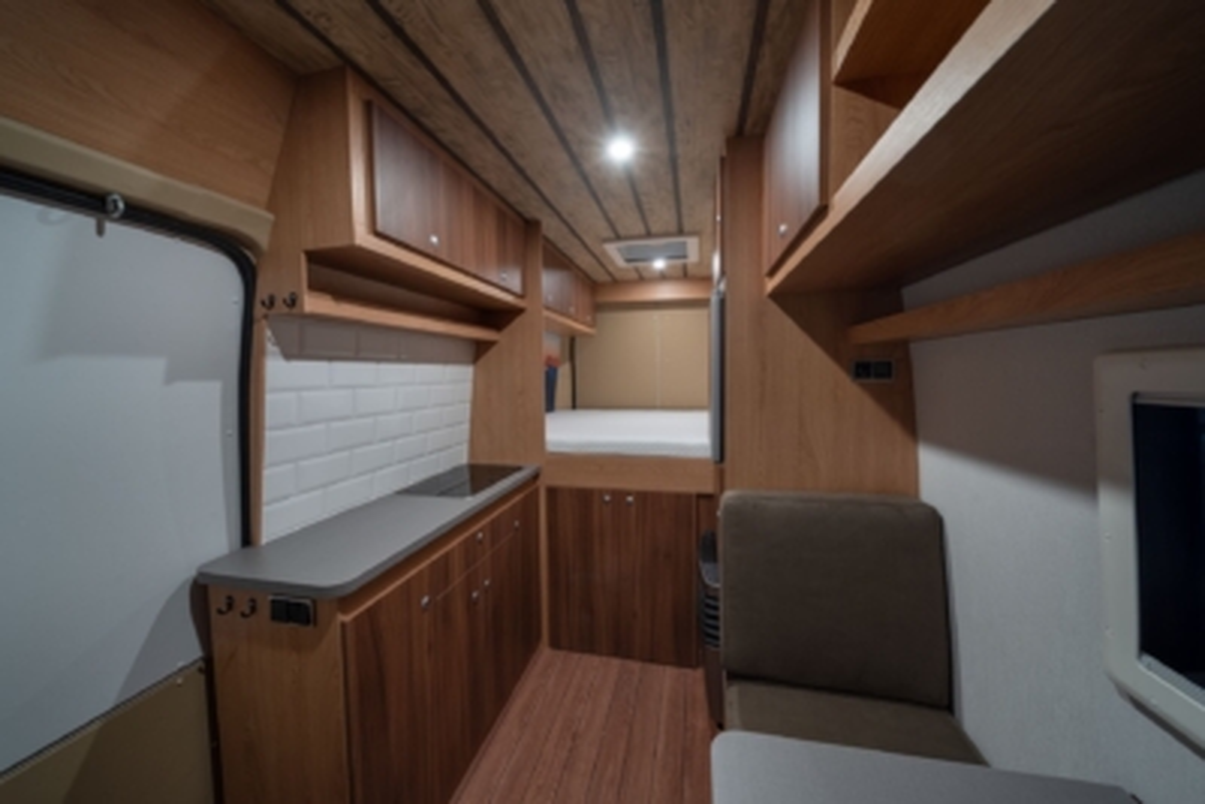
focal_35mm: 12
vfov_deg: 90.1
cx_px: 602
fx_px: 402
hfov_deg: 112.6
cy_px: 402
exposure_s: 4
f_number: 8
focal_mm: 12
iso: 200
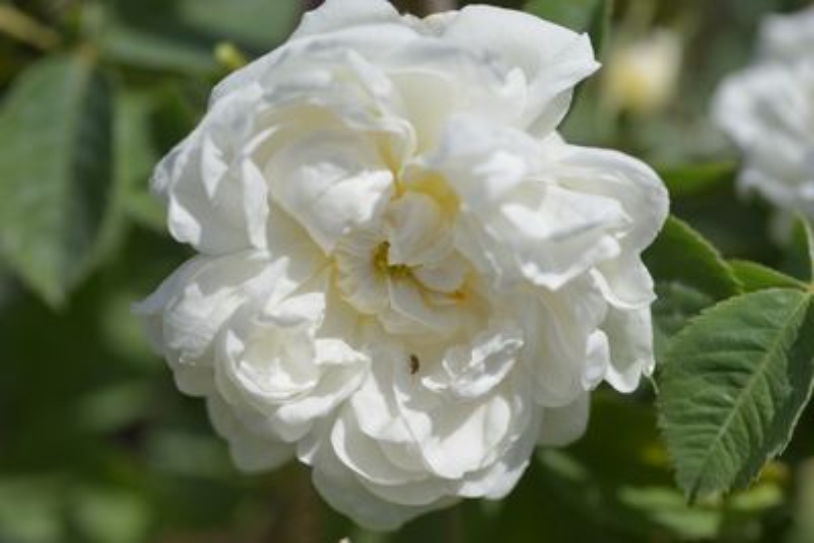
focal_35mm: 100
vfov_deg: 13.7
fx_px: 2262
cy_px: 272
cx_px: 407
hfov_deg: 20.4
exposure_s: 1/4000
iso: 400
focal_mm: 100
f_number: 8
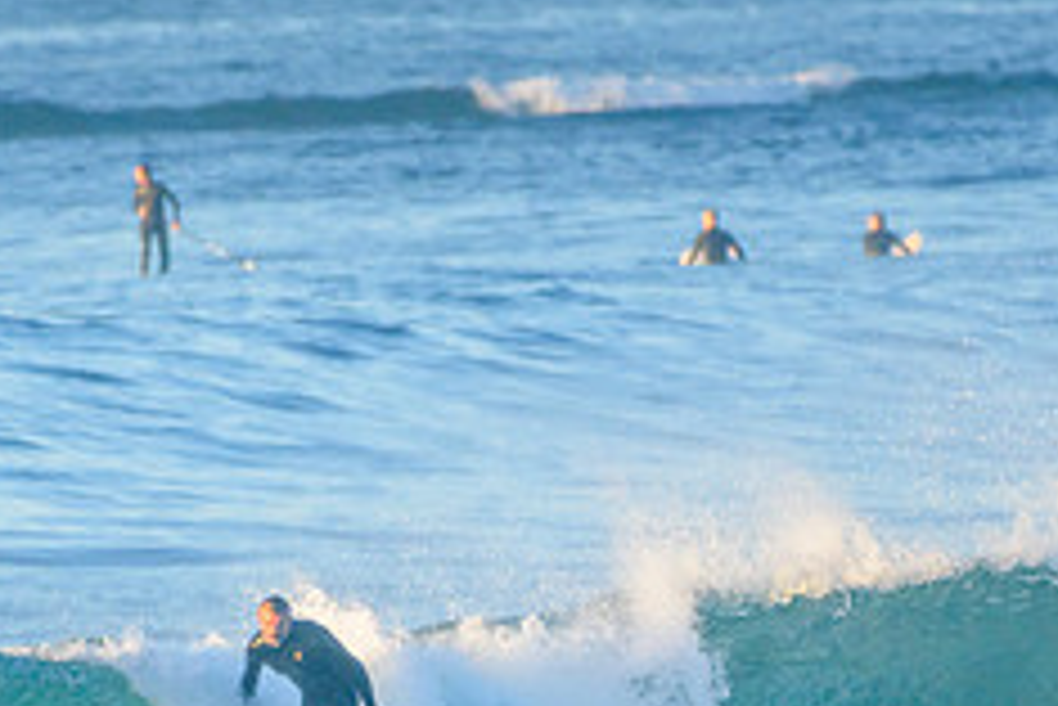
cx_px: 311
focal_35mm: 1850
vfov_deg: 0.7
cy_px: 812
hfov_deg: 1.1
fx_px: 54401
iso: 720
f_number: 5.6
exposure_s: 1/1250
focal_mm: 500
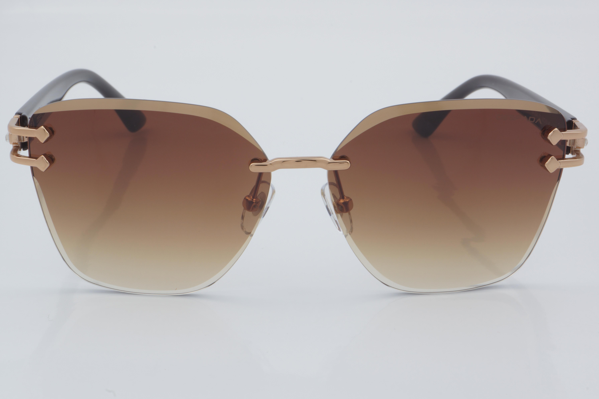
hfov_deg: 24.6
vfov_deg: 16.6
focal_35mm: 82
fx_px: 1373
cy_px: 200
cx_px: 300
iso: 100
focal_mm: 55
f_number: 32
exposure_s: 1/4
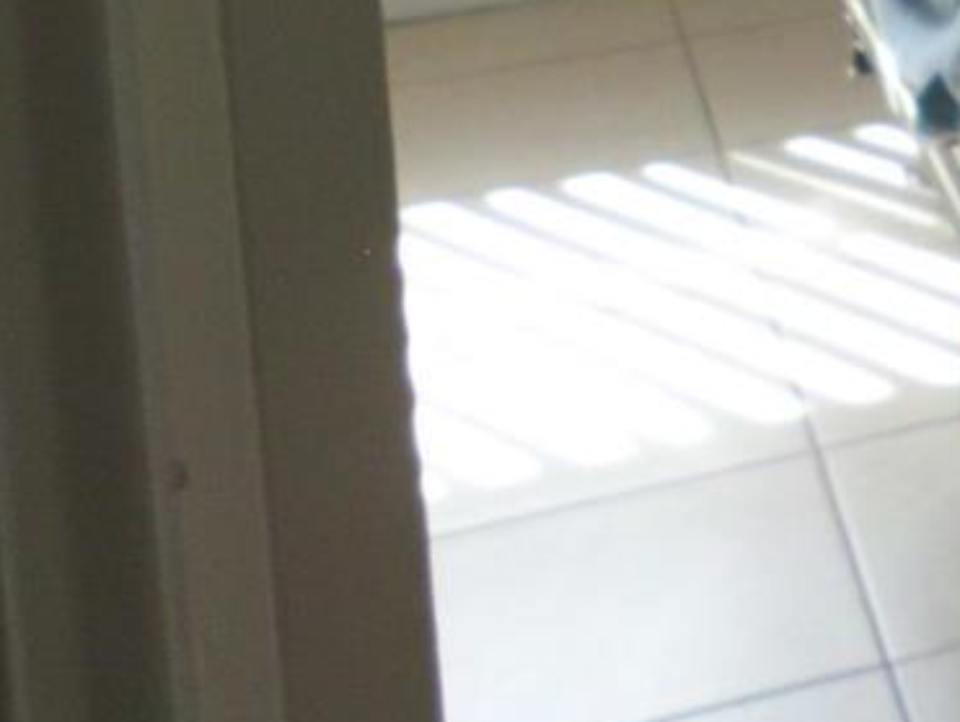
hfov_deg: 14.6
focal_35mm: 112
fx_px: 3109
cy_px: -709
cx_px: 1902
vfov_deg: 11.9
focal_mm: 4.6
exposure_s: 1/100
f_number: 3.2
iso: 100
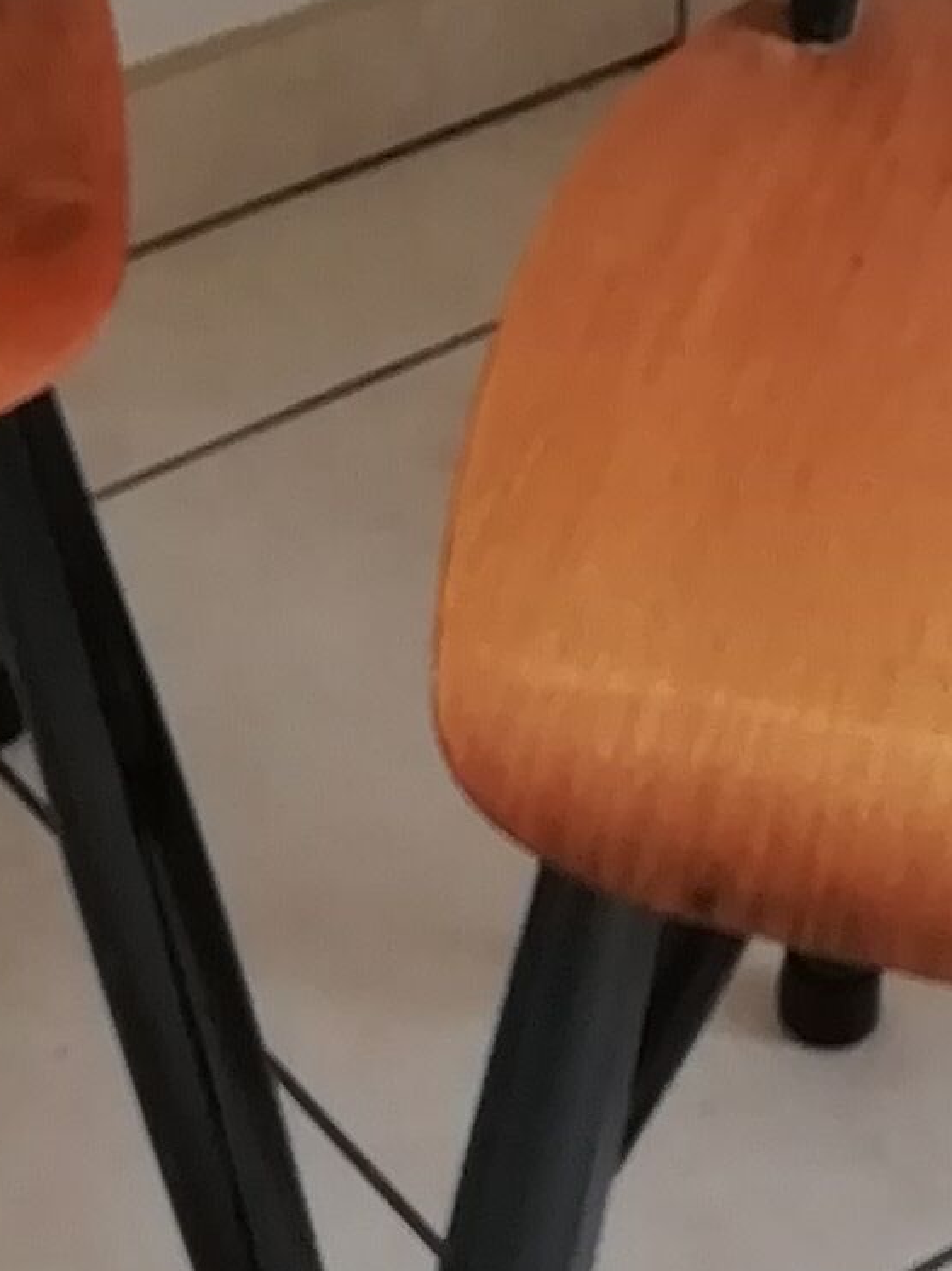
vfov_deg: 13.4
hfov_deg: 10.2
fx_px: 5320
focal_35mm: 145
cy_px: 9
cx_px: 288
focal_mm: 3.21
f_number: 2.2
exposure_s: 1/100
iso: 100
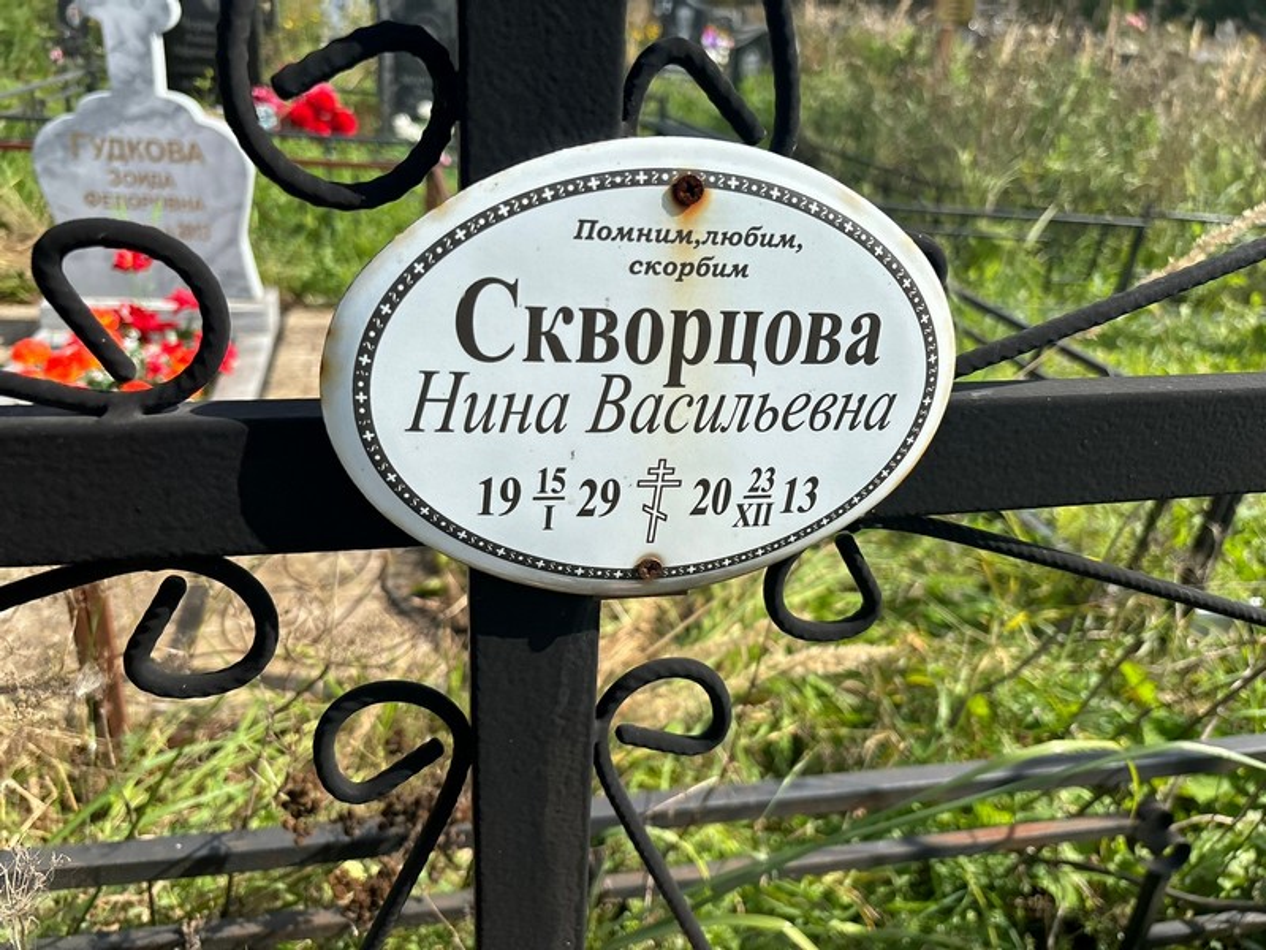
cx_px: 633
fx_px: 951
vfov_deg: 53.1
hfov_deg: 67.3
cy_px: 475
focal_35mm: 26
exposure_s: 1/2639
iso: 50
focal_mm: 5.96
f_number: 1.6
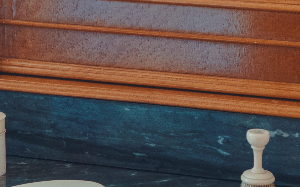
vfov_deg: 5.8
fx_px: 1840
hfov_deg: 9.3
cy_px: 23
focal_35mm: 225
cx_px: 54
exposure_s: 1/100
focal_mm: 34
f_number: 2.8
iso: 400
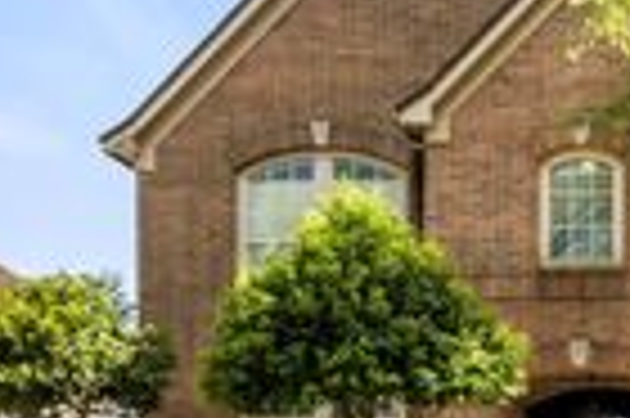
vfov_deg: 25.9
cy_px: 389
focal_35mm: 50
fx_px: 874
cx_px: 670
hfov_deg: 34.8
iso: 250
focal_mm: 14
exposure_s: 1/5
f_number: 9
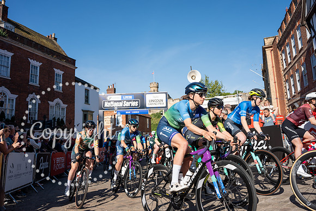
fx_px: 246
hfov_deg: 65.5
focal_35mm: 28
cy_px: 106
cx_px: 158
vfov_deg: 46.4
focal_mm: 28
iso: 100
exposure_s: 1/800
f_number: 4
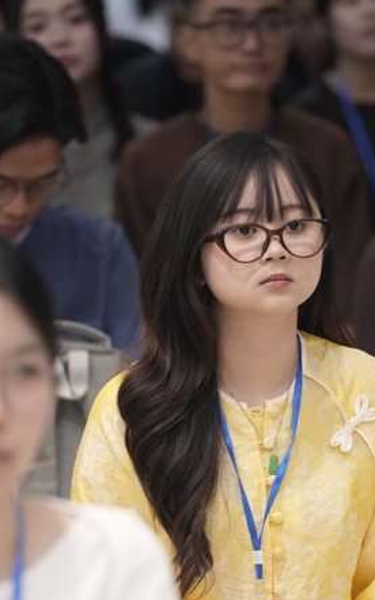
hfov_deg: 3.9
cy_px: 542
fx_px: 5514
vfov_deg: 6.2
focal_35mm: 337
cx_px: 277
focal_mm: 150
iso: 4000
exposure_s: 1/200
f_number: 2.8
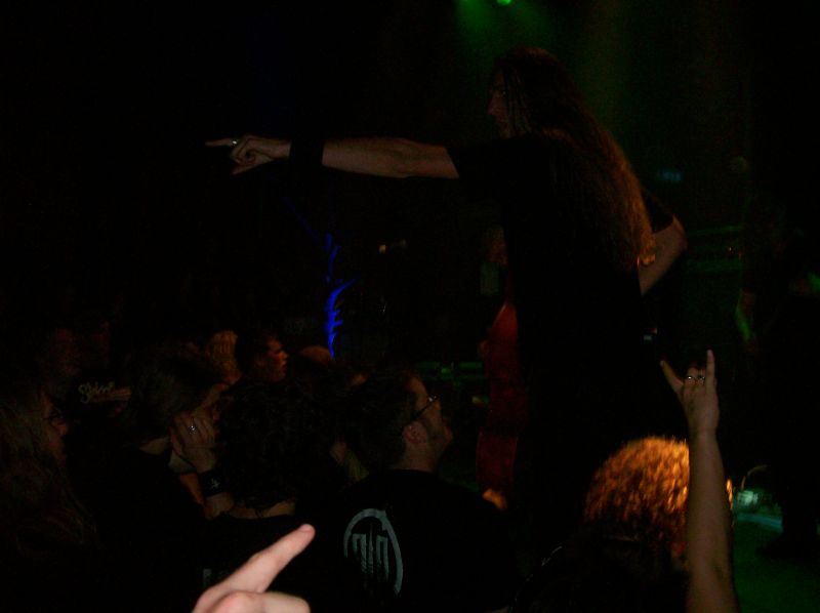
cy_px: 306
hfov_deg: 51.4
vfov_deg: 39.6
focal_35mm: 36
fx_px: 852
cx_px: 410
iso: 140
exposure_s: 1/64
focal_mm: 6
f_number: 2.7
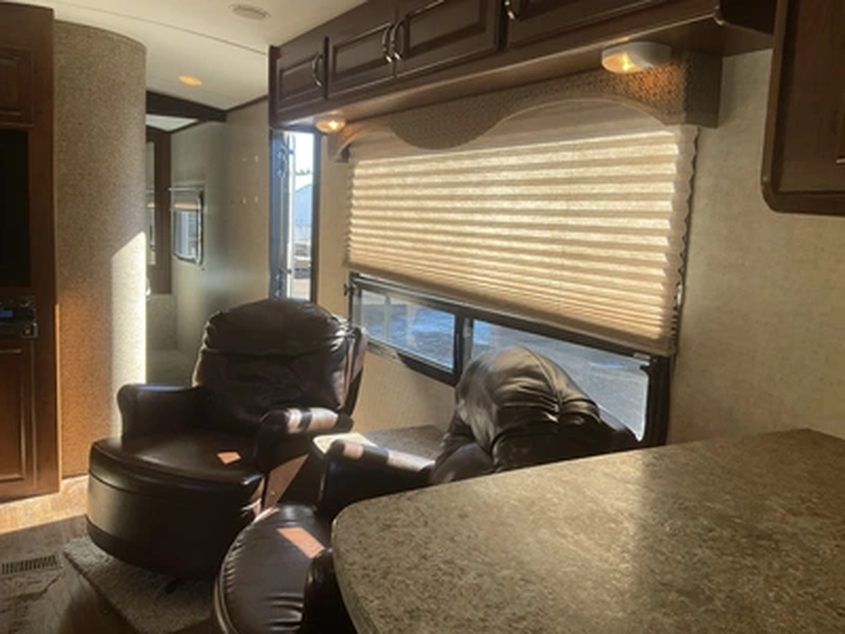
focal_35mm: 29
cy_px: 317
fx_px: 708
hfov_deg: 61.7
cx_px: 422
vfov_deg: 48.2
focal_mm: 3
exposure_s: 1/122
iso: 25
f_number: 1.8
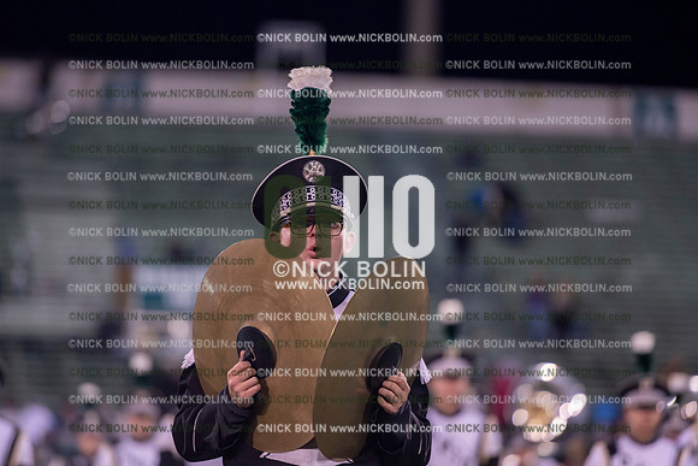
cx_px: 349
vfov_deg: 6.9
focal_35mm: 200
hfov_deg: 10.3
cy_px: 233
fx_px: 3879
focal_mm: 200
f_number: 2.8
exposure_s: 1/1250
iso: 2500
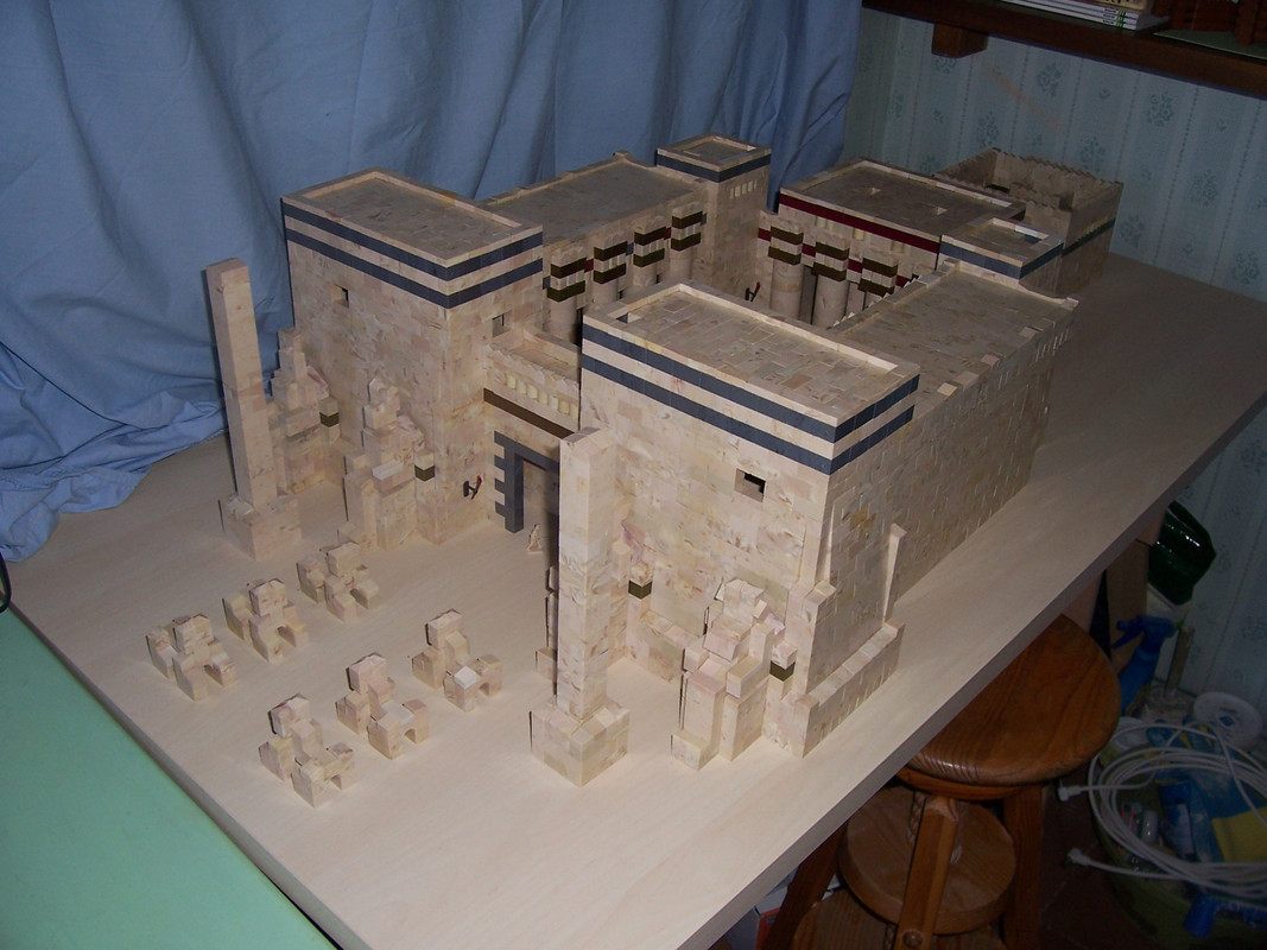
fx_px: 1244
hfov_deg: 54.0
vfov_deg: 41.8
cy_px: 475
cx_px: 634
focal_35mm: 34
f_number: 2.7
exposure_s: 1/60
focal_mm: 5.6
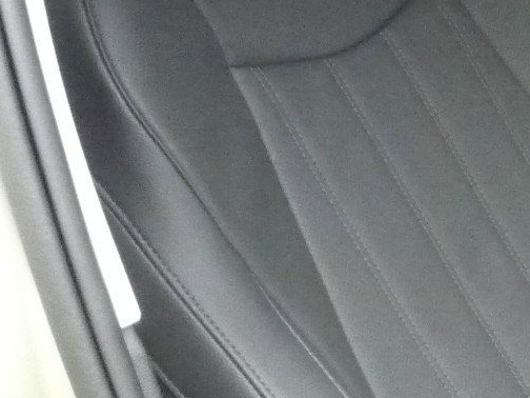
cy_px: 427
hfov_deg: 14.8
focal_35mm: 122
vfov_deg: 12.0
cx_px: 842
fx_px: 1868
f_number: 3.3
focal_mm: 5.2
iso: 800
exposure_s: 1/60
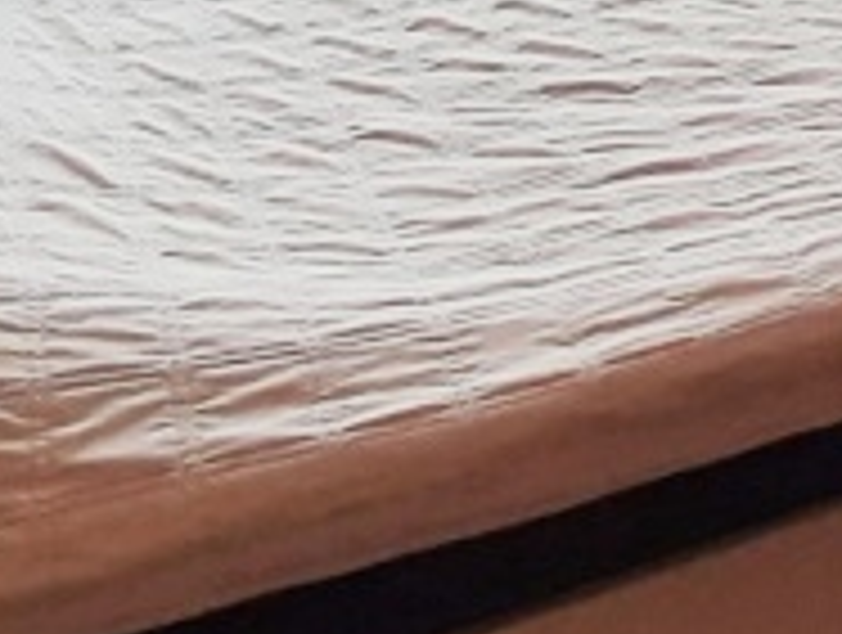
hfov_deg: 26.4
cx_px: 761
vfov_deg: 16.5
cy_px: -589
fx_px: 1730
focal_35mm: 71
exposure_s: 1/123
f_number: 2.2
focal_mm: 1.42
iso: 40
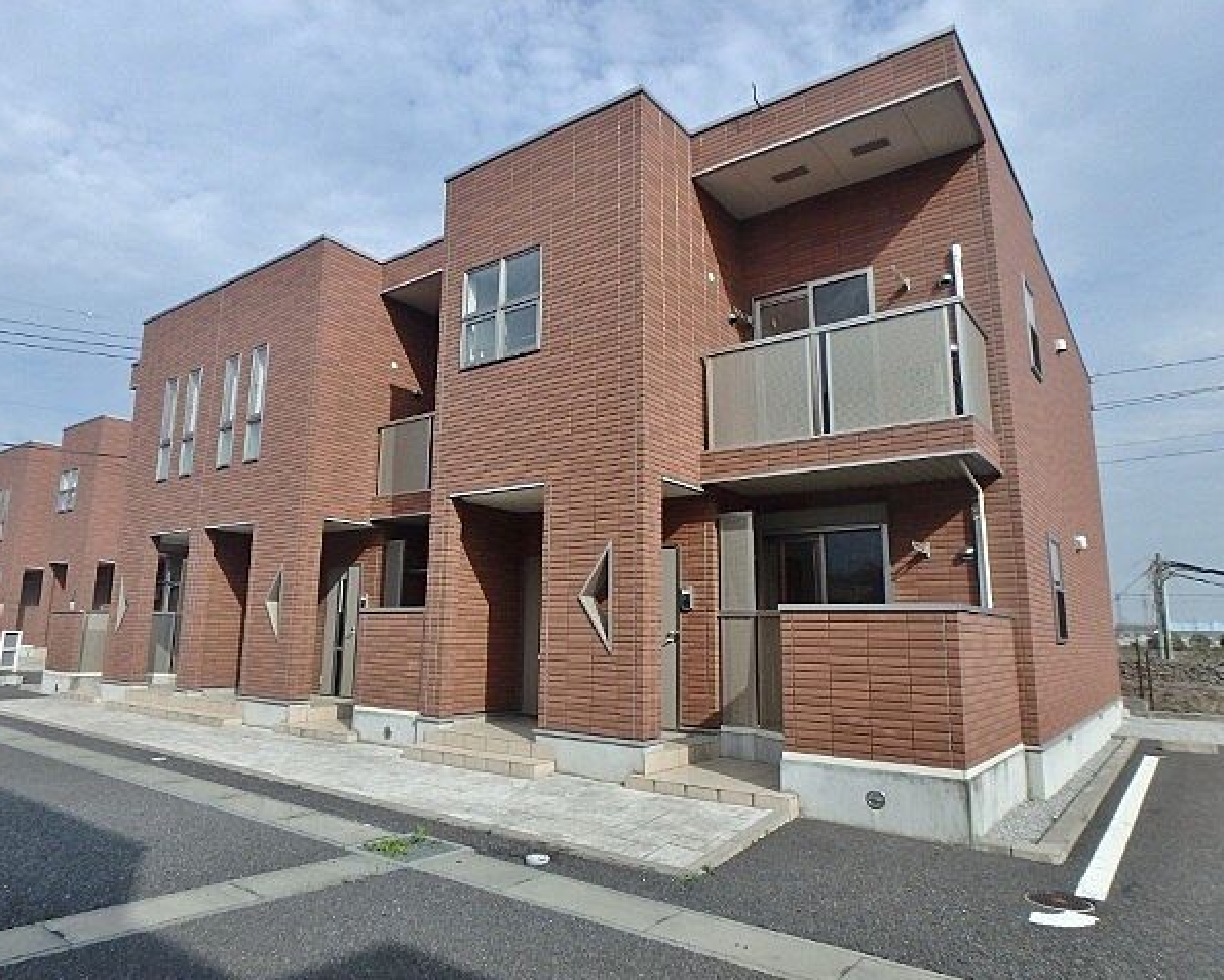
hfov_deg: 74.9
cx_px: 571
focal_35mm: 22
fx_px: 797
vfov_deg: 63.1
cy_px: 489
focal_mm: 3.7
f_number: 6
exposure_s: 1/400
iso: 125
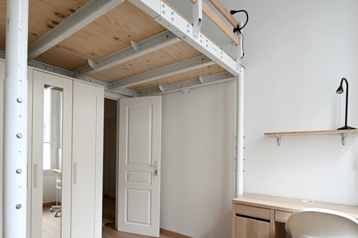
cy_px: 156
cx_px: 131
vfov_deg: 56.1
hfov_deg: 77.0
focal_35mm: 22
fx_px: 219
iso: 200
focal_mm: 16
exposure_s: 1/3
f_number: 11
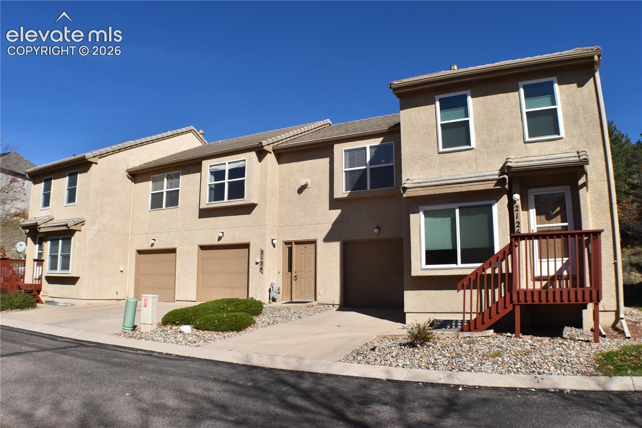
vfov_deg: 38.4
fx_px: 615
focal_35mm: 34
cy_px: 214
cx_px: 321
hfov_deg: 55.1
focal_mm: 23
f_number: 10
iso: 200
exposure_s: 1/500
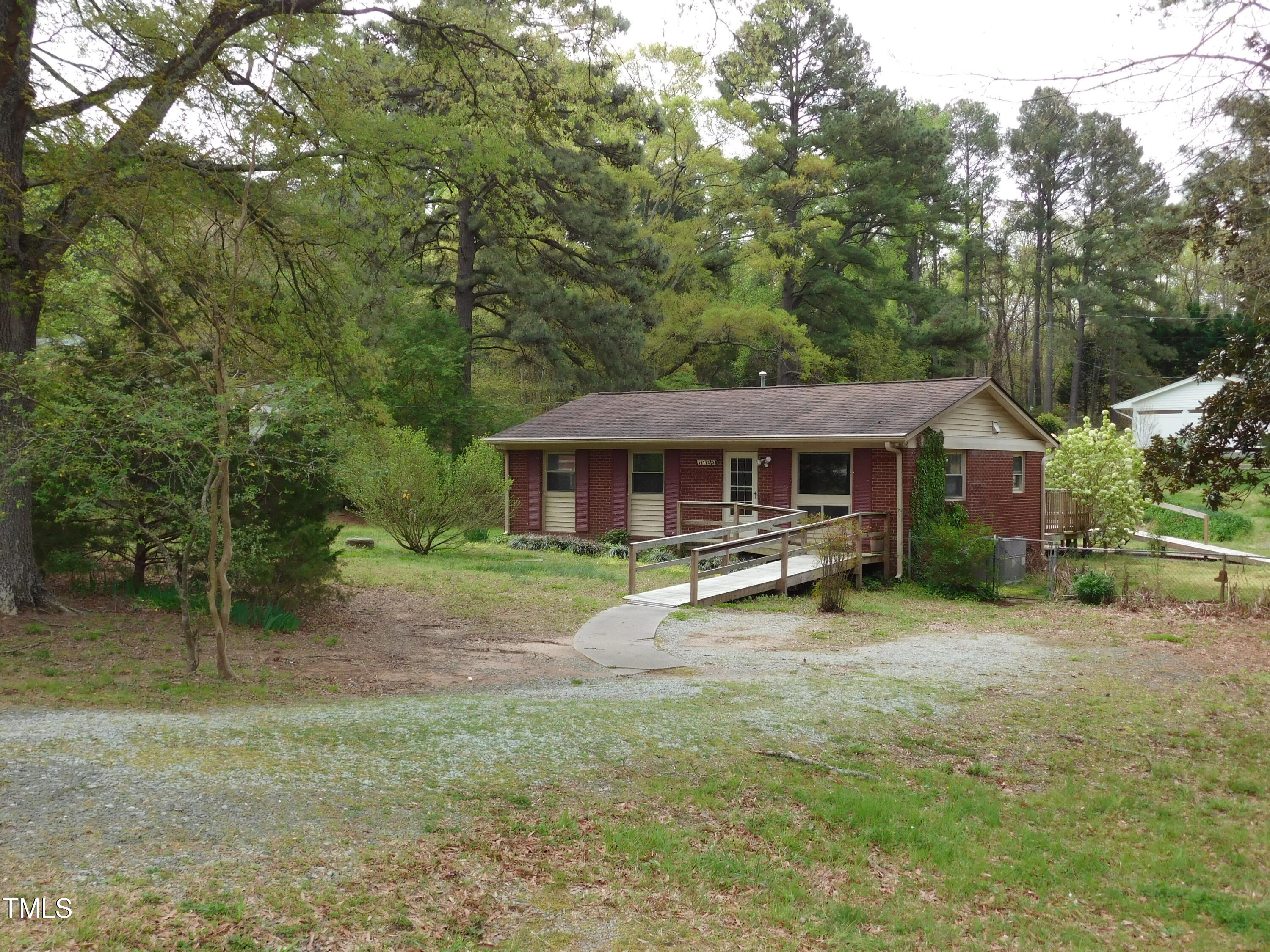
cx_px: 635
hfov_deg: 51.4
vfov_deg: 39.7
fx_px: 1321
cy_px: 476
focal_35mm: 36
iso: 125
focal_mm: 6.3
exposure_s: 1/320
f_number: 3.5
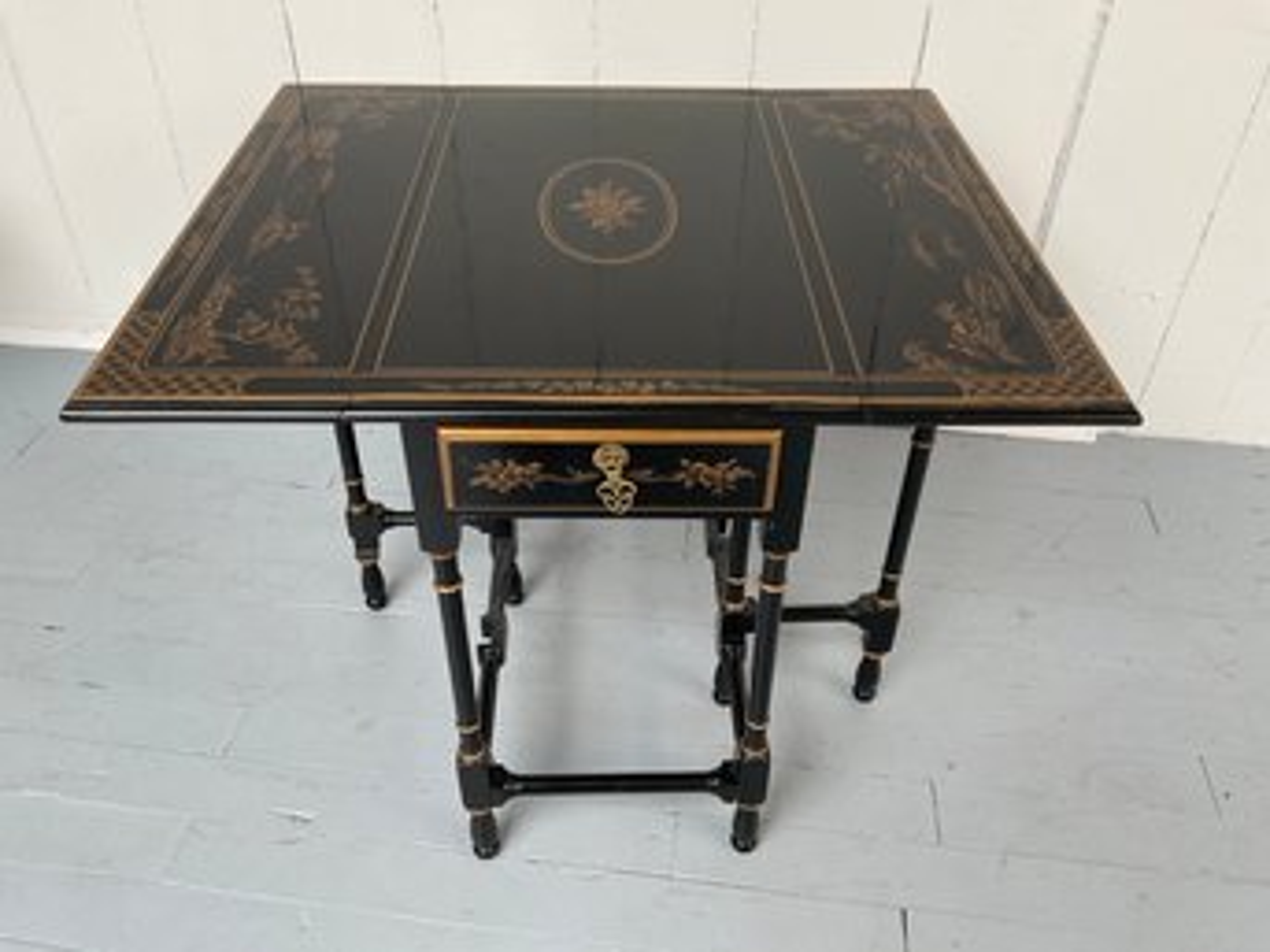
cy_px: 476
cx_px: 635
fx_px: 1064
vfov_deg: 48.2
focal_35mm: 29
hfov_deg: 61.7
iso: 32
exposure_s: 1/122
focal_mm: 3
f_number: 1.8
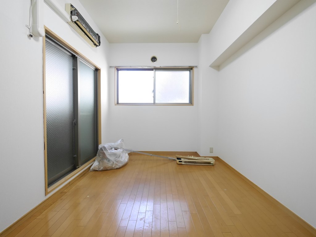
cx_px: 158
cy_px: 118
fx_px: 128
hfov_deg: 102.1
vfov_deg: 85.7
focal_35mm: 14
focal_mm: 7
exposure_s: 1/60
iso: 1250
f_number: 4
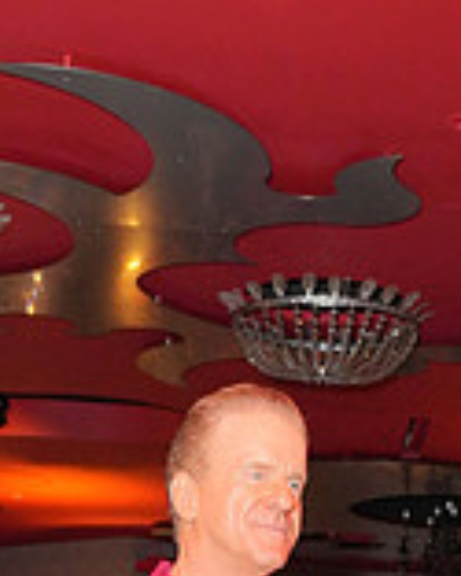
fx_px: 1721
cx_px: 323
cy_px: 997
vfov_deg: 16.3
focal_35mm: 101
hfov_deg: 15.2
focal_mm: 29
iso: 4000
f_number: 4
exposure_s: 1/125
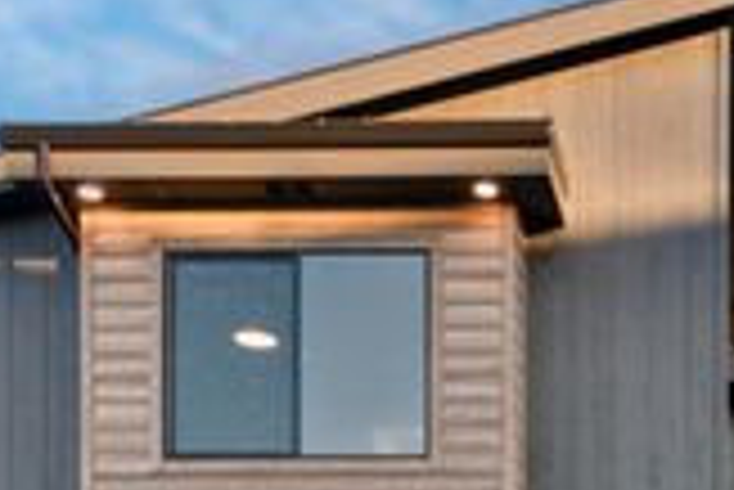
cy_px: 555
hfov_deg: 40.7
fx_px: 939
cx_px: 599
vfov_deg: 26.7
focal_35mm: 46
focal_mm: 15
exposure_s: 1/125
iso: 320
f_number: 8
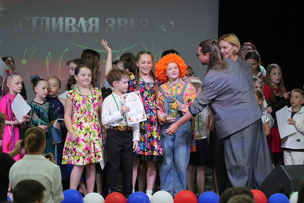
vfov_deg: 7.3
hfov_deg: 11.0
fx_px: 1579
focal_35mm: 187
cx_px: 152
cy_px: 102
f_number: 2.8
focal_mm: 125
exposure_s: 1/400
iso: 1250
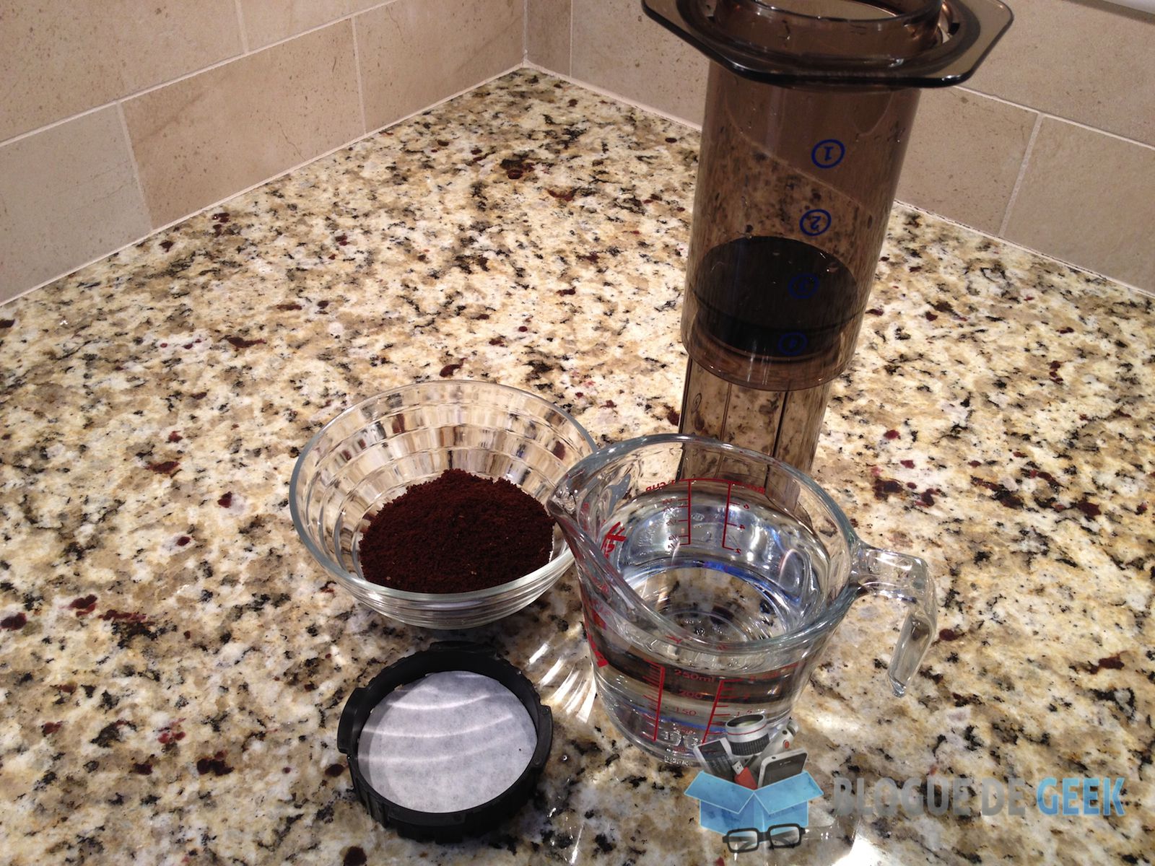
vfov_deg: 40.7
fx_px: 1168
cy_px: 433
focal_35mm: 35
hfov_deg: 52.6
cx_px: 578
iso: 64
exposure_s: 1/30
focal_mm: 4.28
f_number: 2.4
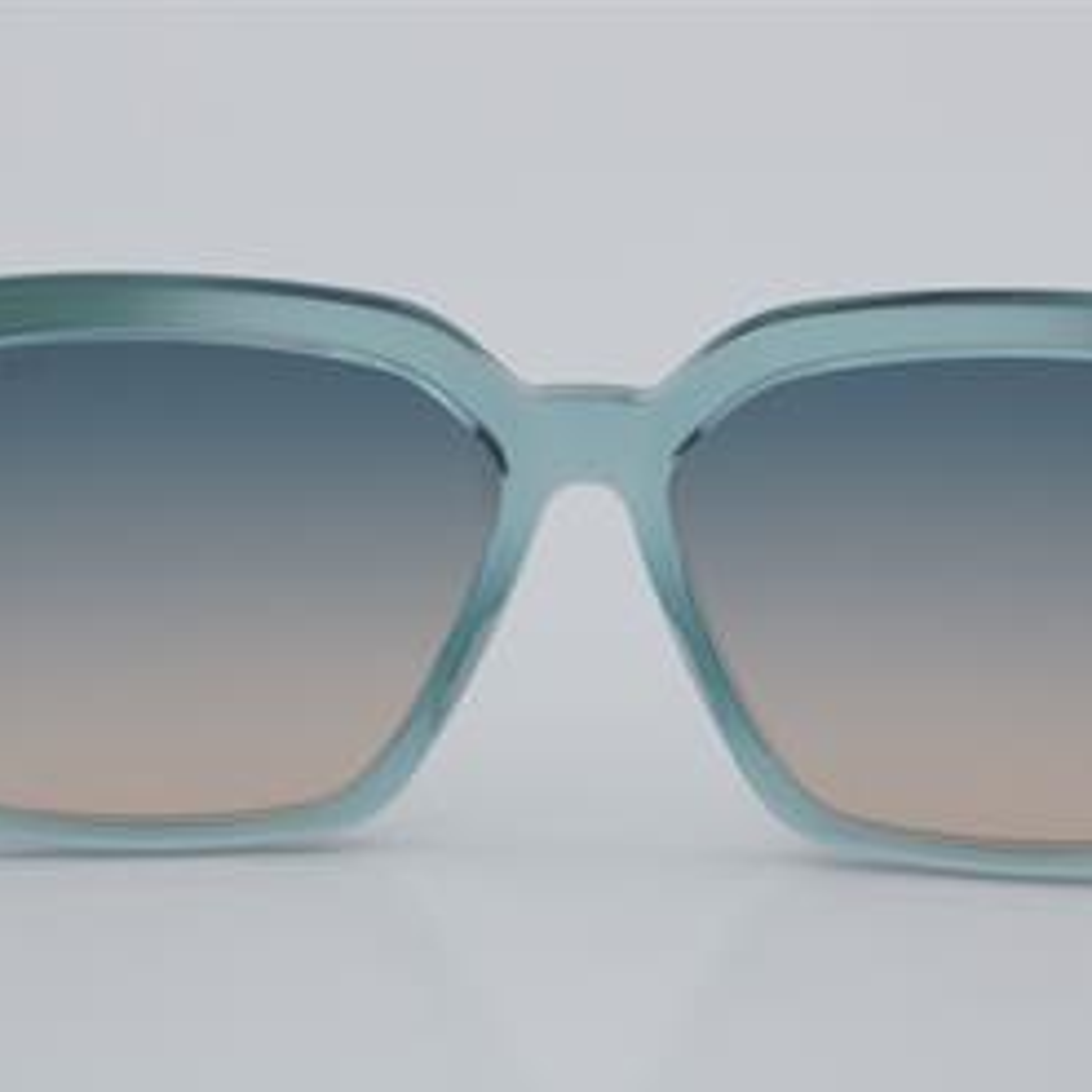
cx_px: 588
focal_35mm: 103
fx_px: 3676
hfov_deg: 16.9
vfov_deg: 16.9
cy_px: 584
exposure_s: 1/4
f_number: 32
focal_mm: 50
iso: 100
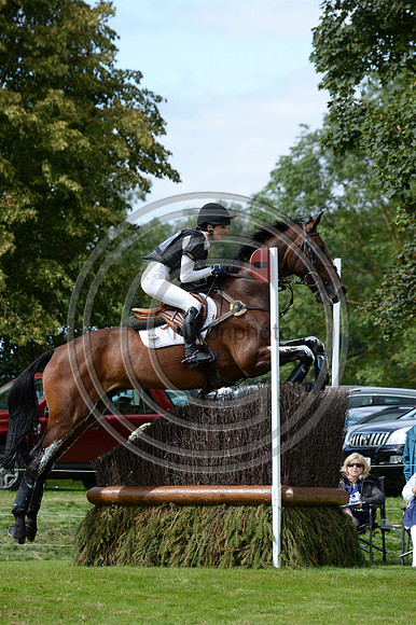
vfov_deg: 9.4
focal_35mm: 220
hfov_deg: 6.2
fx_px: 3818
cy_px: 312
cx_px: 208
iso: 800
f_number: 8
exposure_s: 1/1250
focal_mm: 220
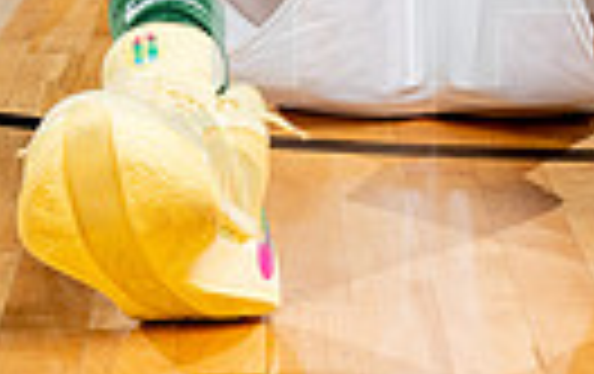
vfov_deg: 6.7
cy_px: -365
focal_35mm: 191
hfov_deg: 10.9
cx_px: 374
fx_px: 3097
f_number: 7.1
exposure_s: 1/250
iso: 250
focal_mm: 55
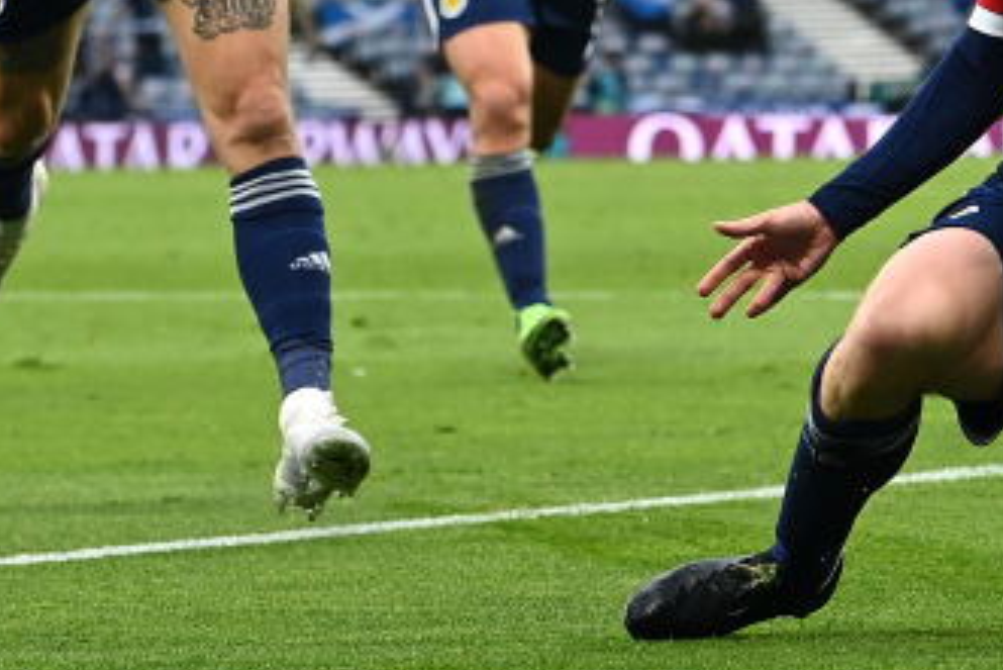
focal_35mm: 346
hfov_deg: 5.9
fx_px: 9644
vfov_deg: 4.0
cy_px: -311
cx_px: 1039
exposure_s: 1/1000
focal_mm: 112
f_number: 5
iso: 2000
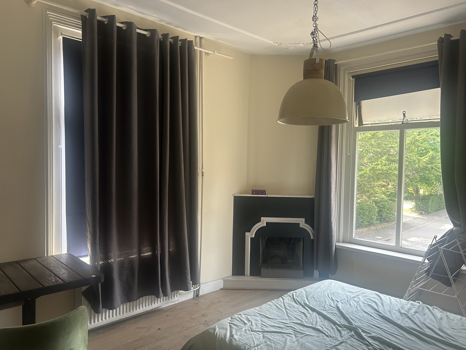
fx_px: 350
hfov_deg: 67.3
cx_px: 233
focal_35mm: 26
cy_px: 175
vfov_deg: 53.1
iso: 100
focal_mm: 5.7
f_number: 1.5
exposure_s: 1/121
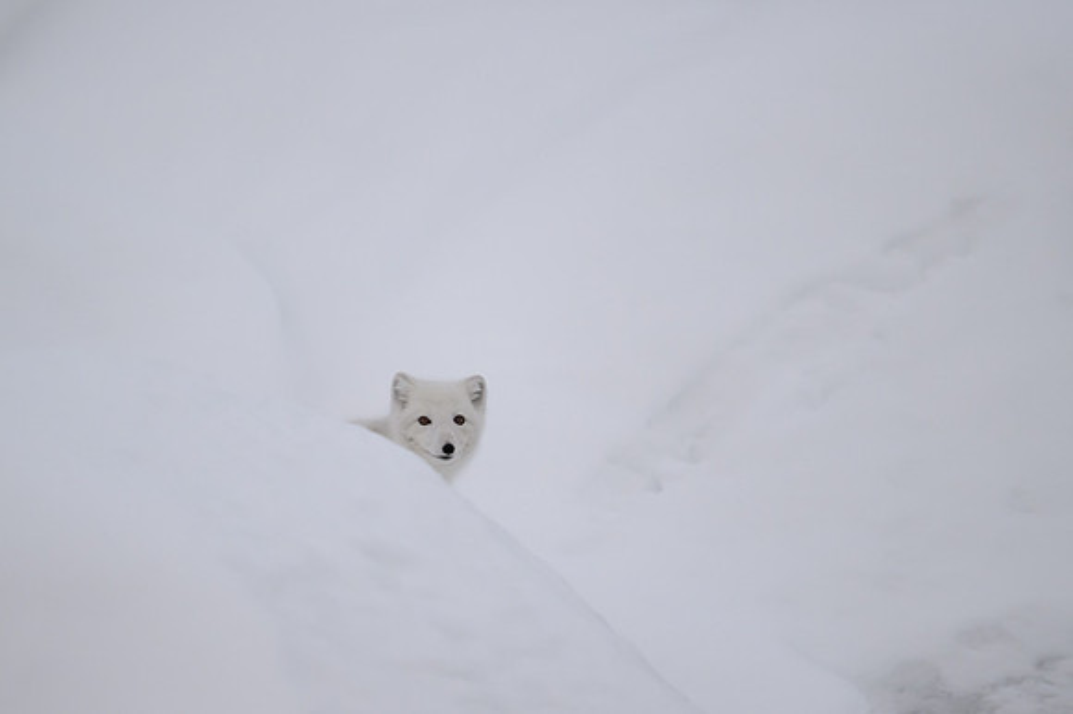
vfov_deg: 2.1
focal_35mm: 658
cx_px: 535
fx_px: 19612
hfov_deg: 3.1
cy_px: 384
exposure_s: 1/1250
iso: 2500
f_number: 4
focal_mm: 560
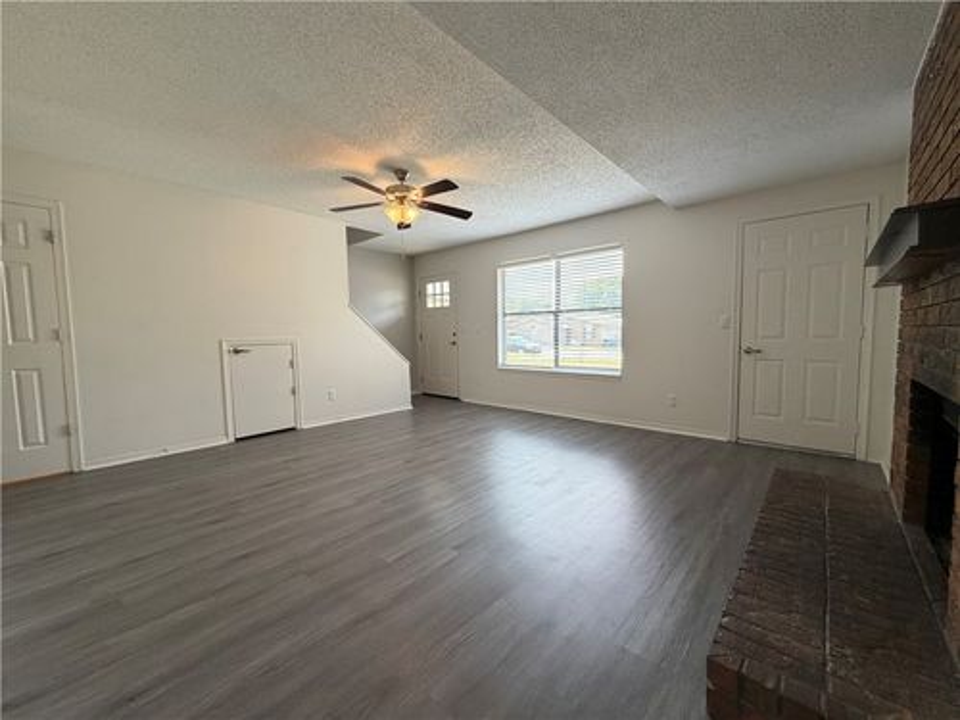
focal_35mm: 14
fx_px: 388
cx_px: 480
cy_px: 360
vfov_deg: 85.7
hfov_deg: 102.1
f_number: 2.2
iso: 160
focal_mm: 2.22
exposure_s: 1/120
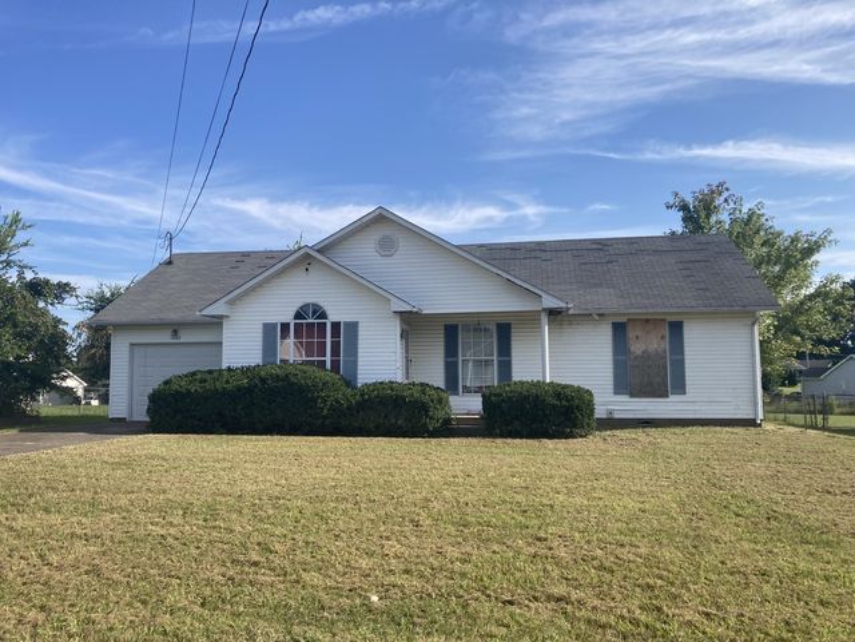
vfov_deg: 49.7
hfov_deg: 63.4
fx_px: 692
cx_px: 428
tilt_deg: +5.3
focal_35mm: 28
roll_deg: -0.3
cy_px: 321
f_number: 1.8
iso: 20
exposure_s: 1/1715
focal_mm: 3.99
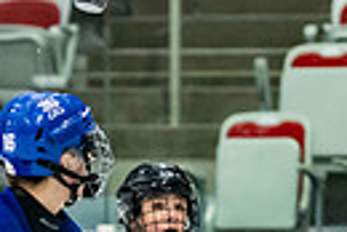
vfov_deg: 1.9
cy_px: 468
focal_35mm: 711
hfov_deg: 2.9
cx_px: 46
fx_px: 6861
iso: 1600
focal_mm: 120
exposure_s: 1/1000
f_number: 3.2
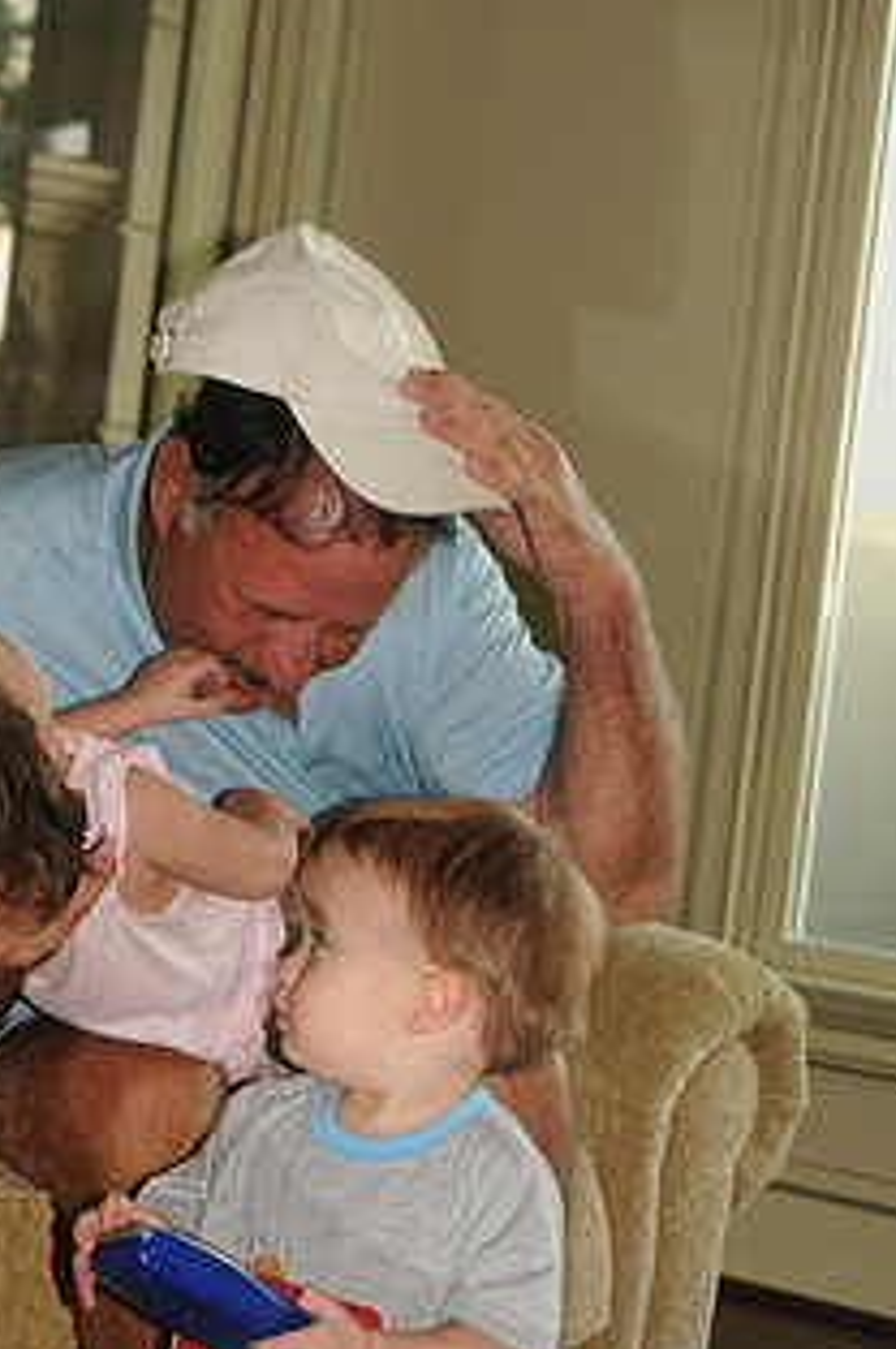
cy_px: 655
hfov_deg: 12.7
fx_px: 4041
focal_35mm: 108
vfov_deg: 18.9
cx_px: 403
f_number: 4.2
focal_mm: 50
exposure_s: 1/60
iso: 200
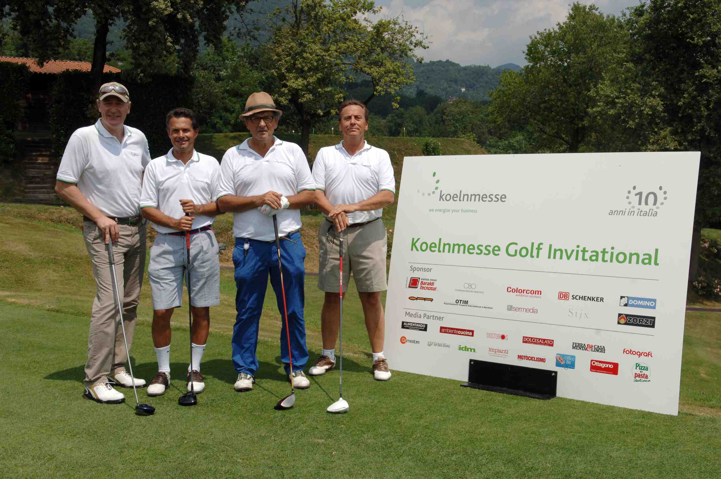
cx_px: 360
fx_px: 840
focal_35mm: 42
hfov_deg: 46.5
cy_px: 240
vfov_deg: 31.8
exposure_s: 1/500
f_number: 11
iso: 200
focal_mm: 28
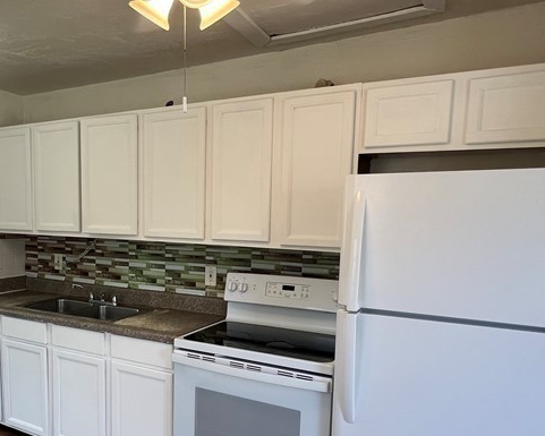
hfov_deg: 62.4
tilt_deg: -6.8
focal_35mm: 27
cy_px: 266
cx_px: 179
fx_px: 436
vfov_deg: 52.8
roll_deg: -1.4
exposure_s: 1/120
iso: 125
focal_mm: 1.57
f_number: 1.8
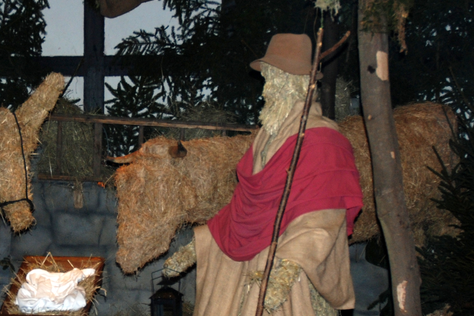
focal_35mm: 94
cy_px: 171
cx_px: 50
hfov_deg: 21.2
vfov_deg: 14.5
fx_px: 1238
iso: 200
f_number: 3.8
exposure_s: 1/60
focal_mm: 24
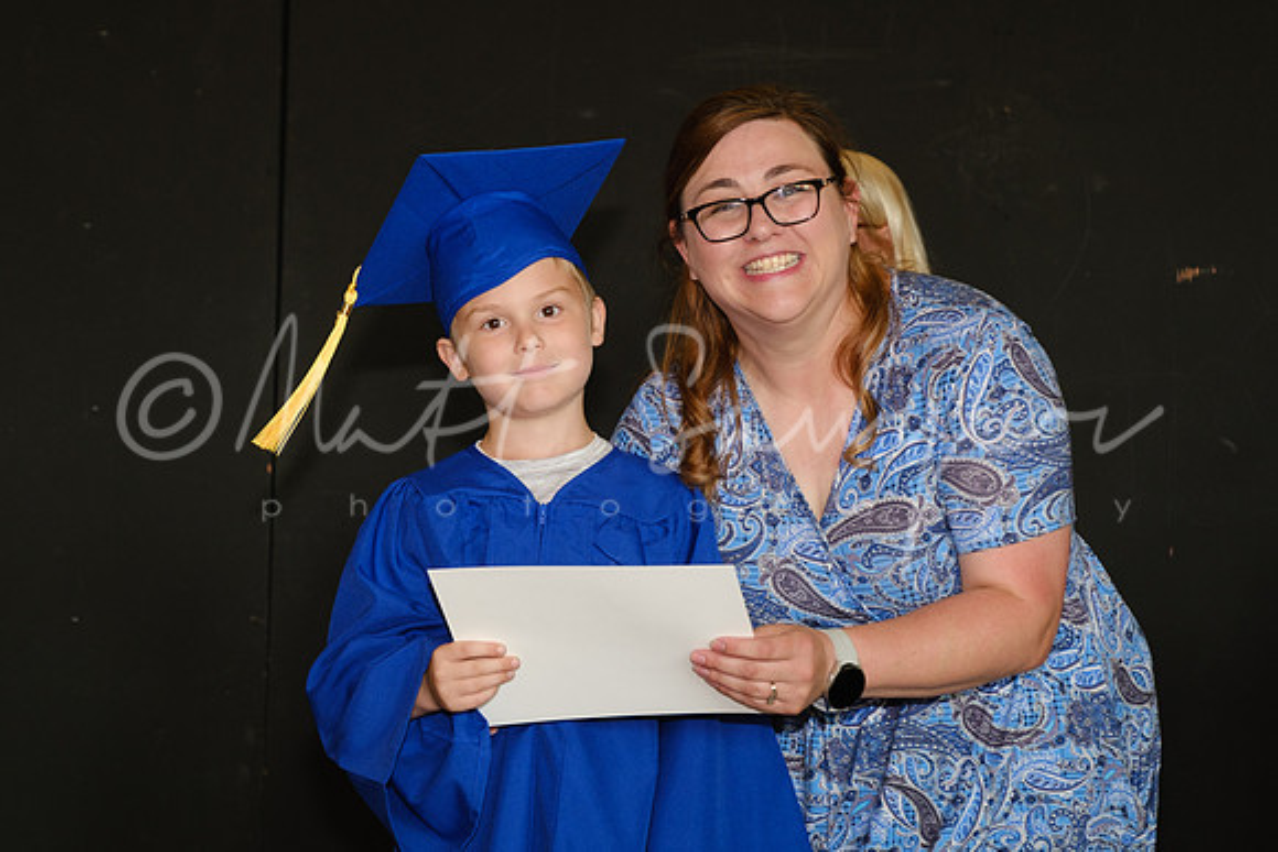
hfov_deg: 22.8
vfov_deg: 15.3
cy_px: 395
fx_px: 3171
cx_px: 532
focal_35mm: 89
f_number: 4
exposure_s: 1/125
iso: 800
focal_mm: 47
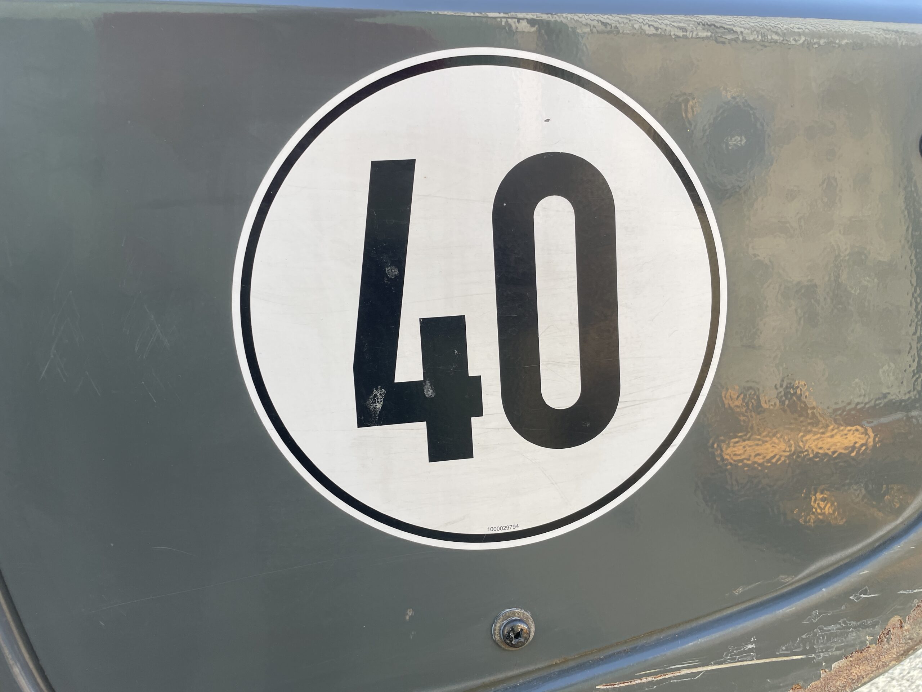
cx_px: 461
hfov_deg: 67.3
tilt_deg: -5.5
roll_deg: +1.2
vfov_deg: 53.1
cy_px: 346
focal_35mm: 26
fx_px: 693
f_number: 1.6
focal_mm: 4.2
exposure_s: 1/447
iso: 32
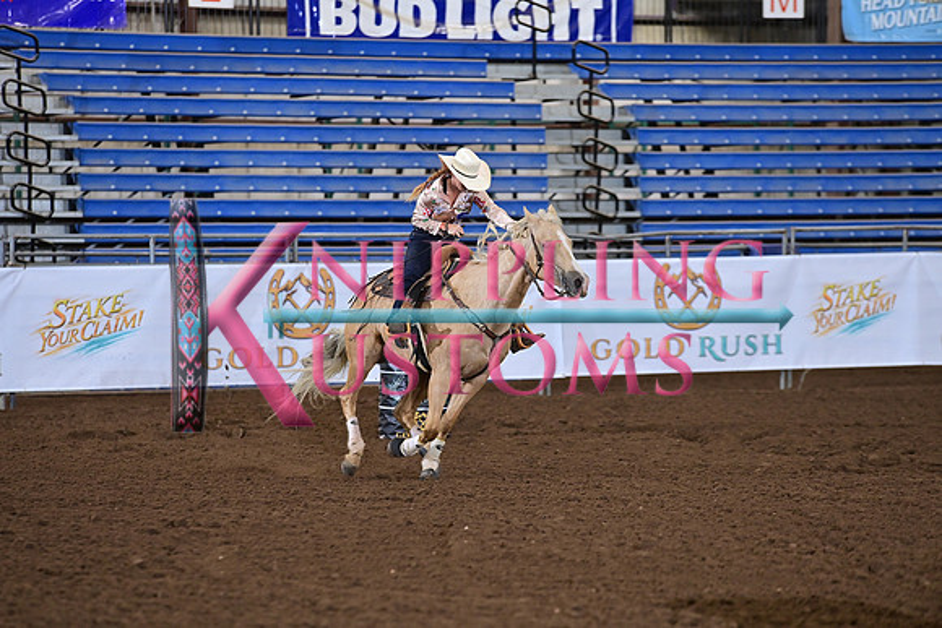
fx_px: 5234
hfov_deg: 10.3
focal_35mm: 200
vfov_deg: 6.9
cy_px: 314
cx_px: 471
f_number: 4
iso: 2000
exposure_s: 1/250
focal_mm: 200
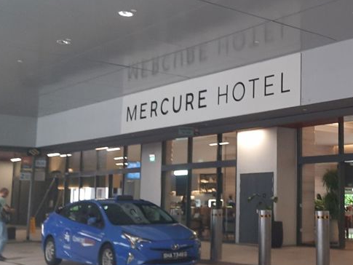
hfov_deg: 32.7
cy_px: 133
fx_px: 561
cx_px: 333
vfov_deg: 26.6
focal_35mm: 55
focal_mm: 4.6
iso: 200
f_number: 2
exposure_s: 1/50
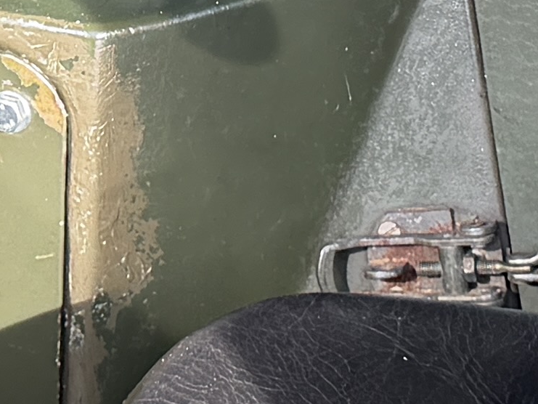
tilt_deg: -18.7
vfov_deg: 7.9
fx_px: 2876
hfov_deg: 10.7
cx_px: 179
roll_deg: -2.0
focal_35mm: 185
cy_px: -224
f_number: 1.78
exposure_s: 1/627
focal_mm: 6.76
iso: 100
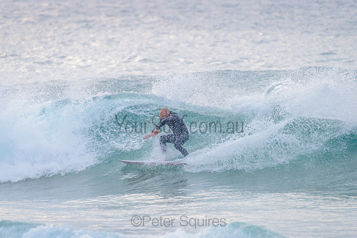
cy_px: 117
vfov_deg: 2.2
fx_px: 6081
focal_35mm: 613
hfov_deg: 3.4
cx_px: 173
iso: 640
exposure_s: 1/1250
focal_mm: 500
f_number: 5.6
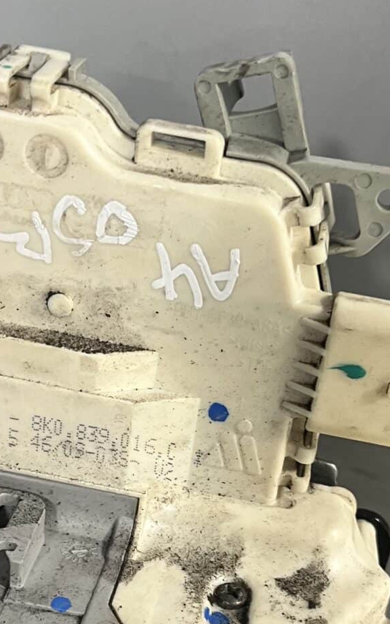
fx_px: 1038
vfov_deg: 33.0
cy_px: 451
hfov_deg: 21.3
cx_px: 208
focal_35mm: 61
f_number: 1.6
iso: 200
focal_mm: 5.1
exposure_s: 1/50
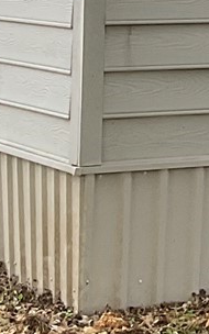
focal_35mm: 207
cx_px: 529
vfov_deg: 9.8
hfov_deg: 6.0
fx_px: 1886
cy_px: -192
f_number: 1.8
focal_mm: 3
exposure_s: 1/160
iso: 16
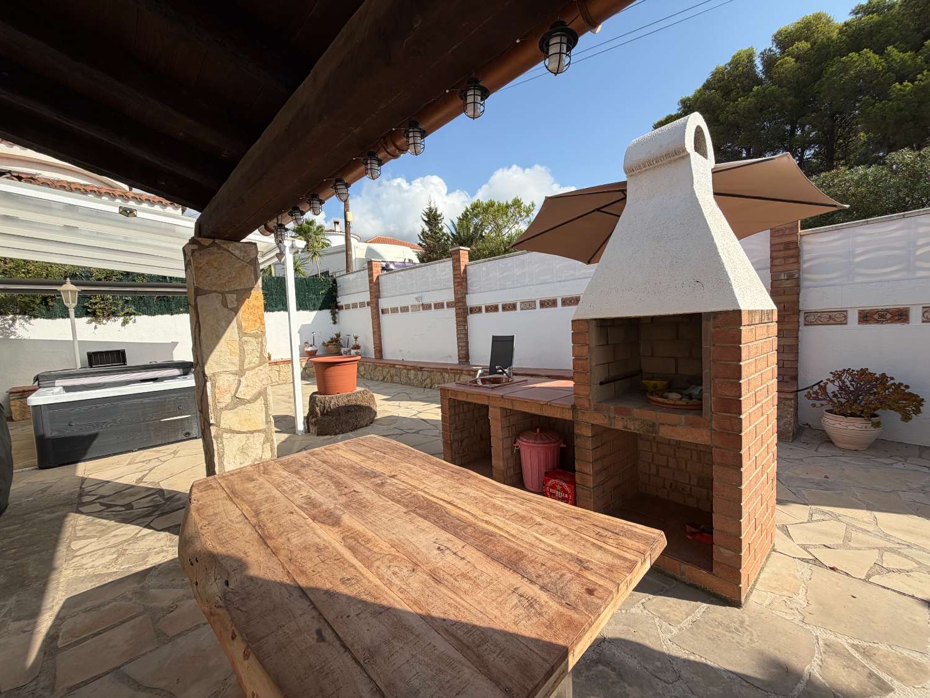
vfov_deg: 85.7
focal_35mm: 14
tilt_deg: -3.8
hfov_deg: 102.1
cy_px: 349
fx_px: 376
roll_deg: +2.9
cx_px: 465
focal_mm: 2.22
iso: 25
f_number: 2.2
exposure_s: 1/770
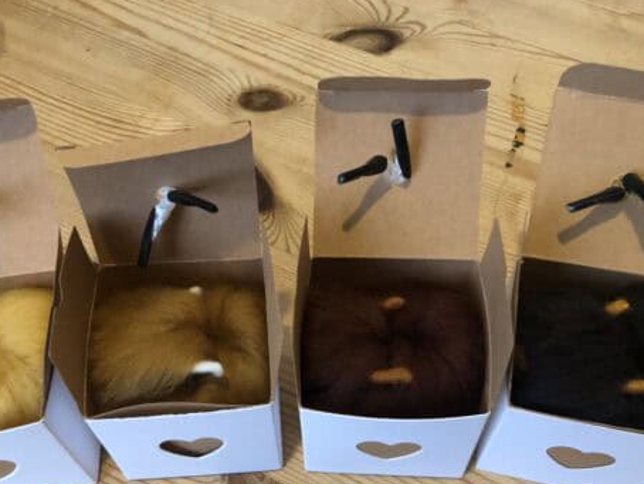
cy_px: 290
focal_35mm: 37
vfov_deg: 38.5
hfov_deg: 50.1
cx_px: 304
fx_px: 689
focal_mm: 4
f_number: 1.8
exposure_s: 1/15
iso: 100
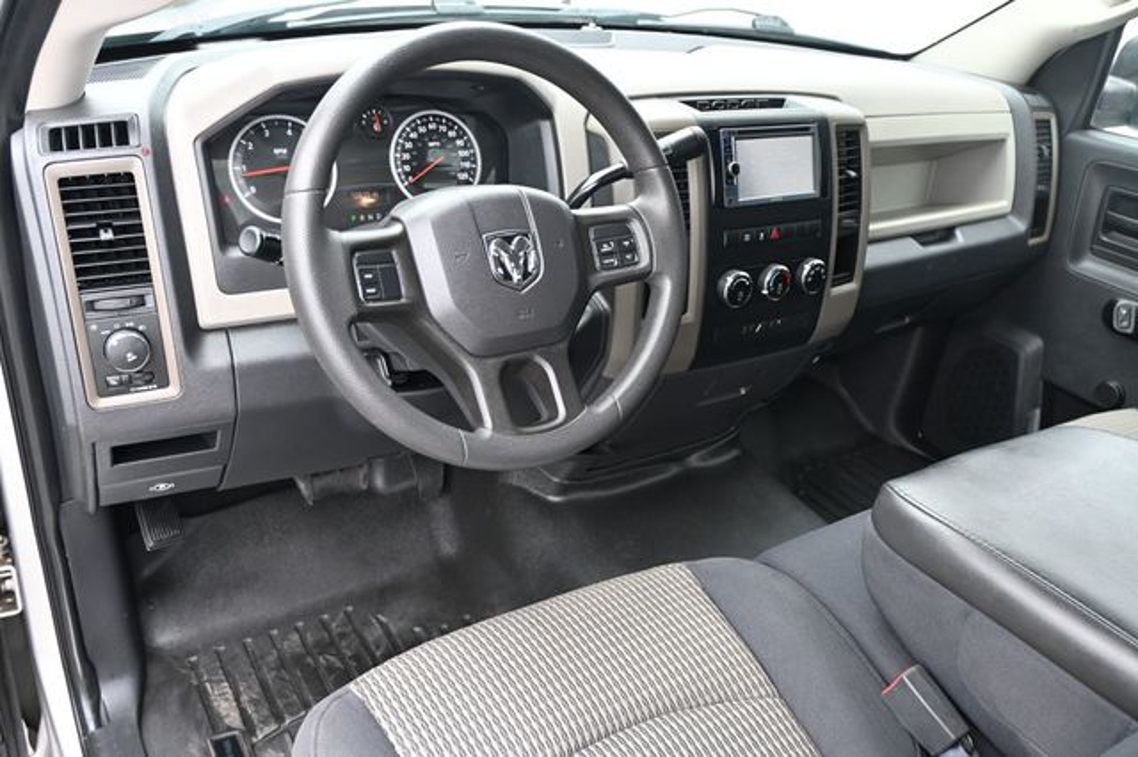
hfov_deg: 62.0
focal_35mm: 30
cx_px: 569
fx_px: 948
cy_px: 378
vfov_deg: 43.6
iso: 450
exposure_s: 1/125
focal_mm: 20
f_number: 3.8
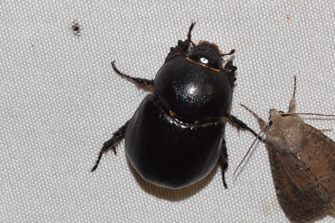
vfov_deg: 6.5
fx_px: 1954
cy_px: 112
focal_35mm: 210
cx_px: 168
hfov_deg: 9.8
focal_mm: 140
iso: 100
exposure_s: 1/160
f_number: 13
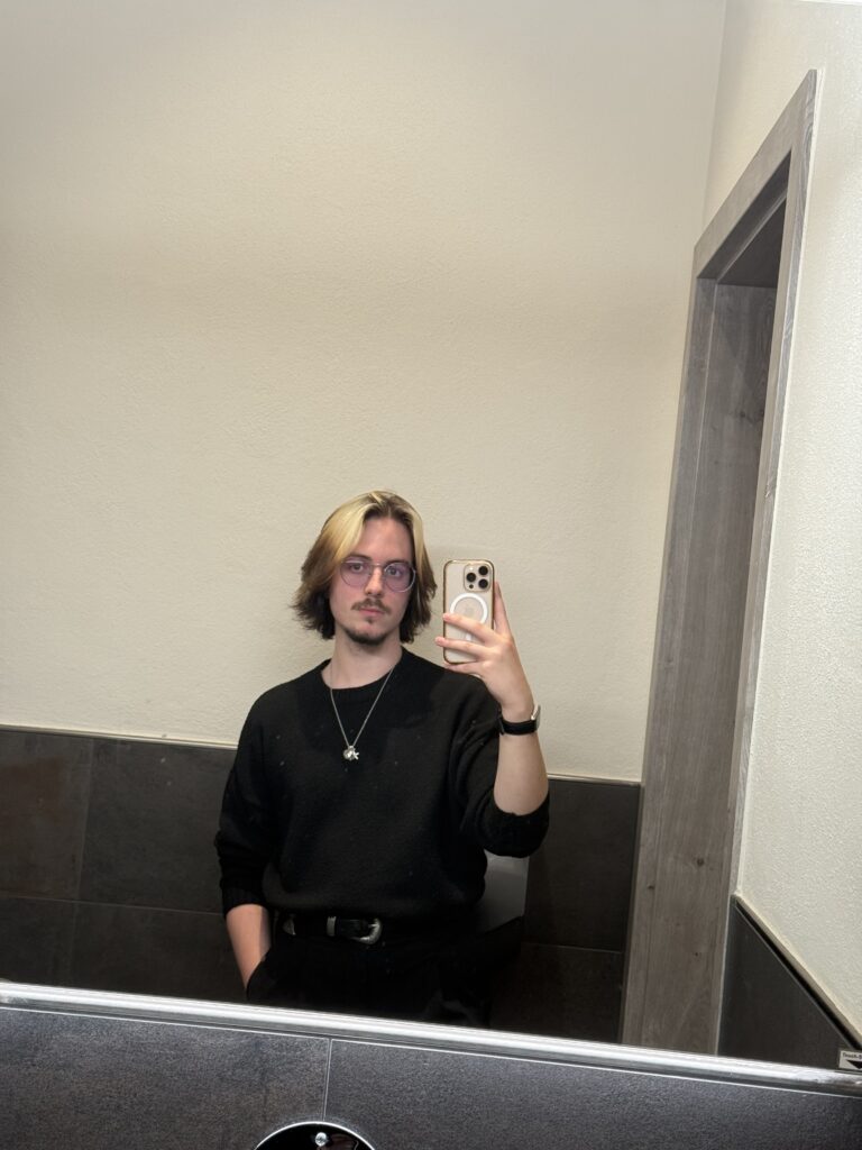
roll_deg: -5.9
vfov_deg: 39.7
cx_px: 431
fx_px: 1594
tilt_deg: +0.1
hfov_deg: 30.3
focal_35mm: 48
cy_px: 575
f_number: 1.78
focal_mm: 6.76
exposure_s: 1/75
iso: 80
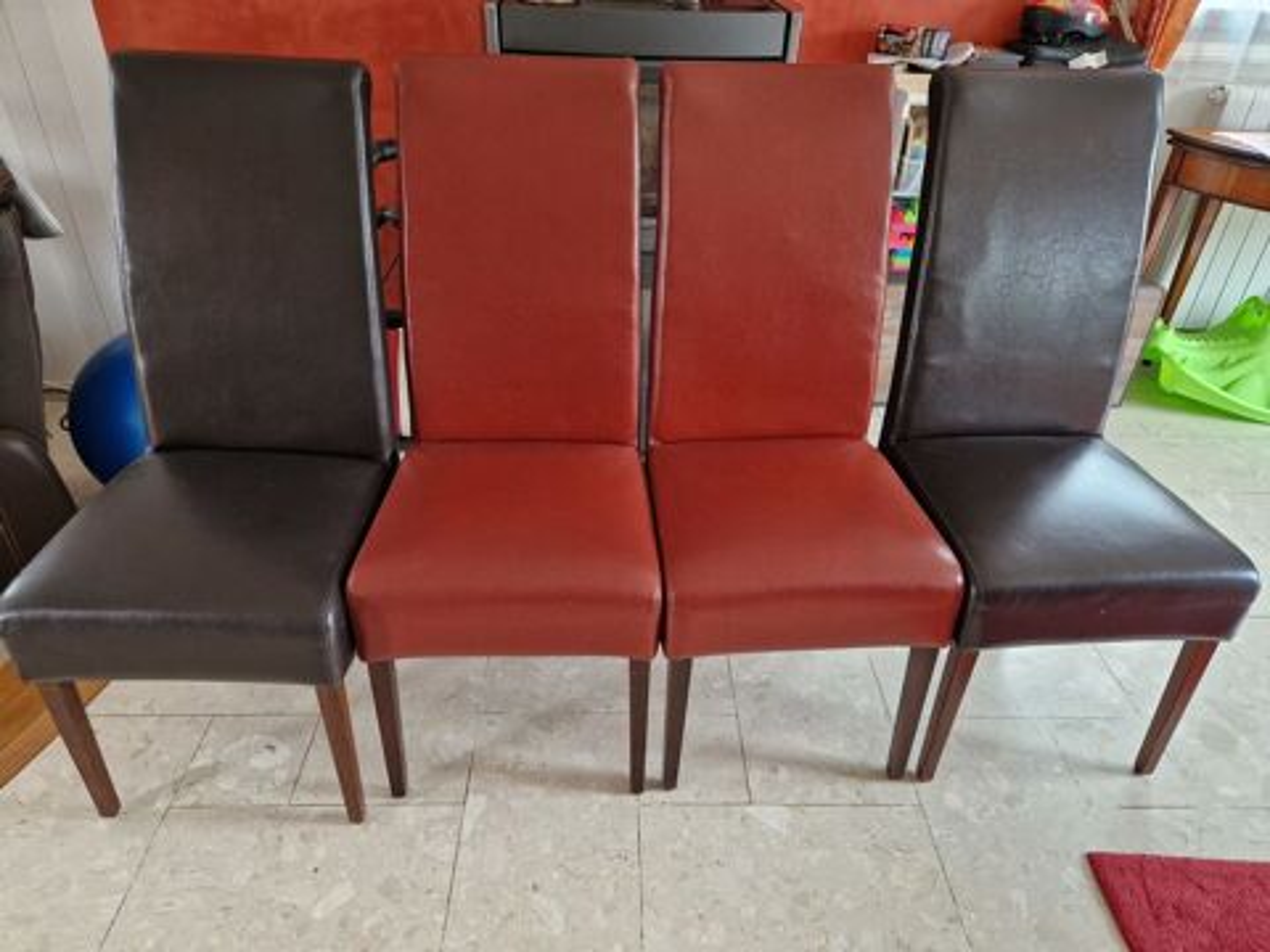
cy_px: 476
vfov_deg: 58.9
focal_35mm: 23
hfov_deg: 73.9
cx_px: 635
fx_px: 844
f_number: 1.8
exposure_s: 1/100
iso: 320
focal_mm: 5.4
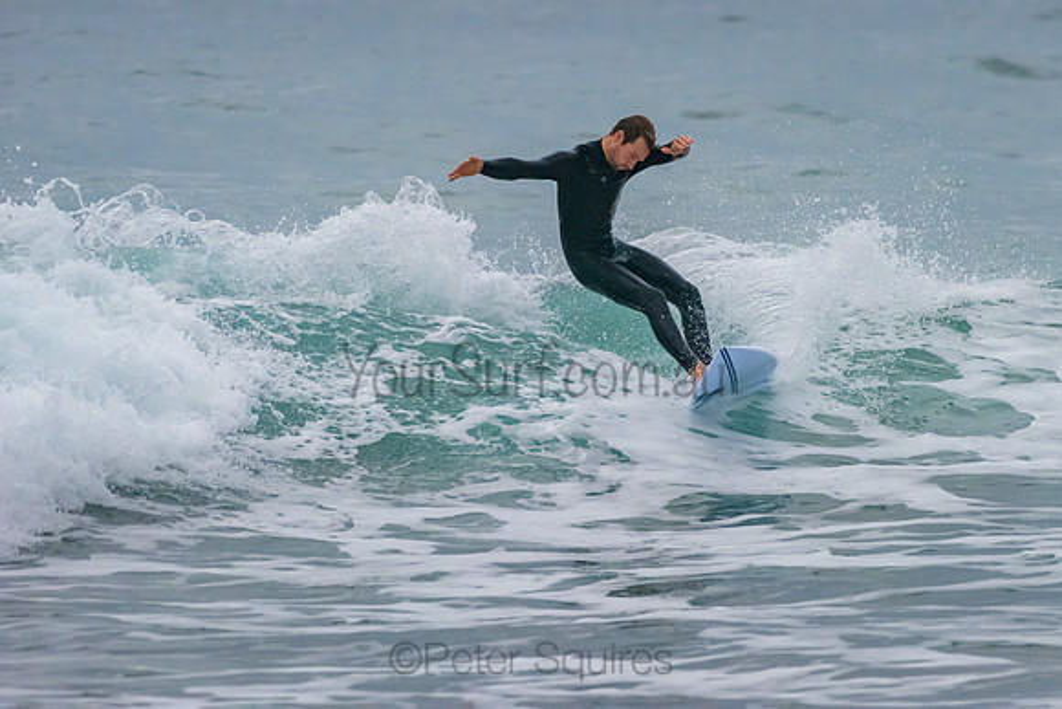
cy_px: 274
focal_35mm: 613
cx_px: 650
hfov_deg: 3.4
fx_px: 18090
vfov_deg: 2.2
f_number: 5.6
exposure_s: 1/1250
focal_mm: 500
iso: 3200
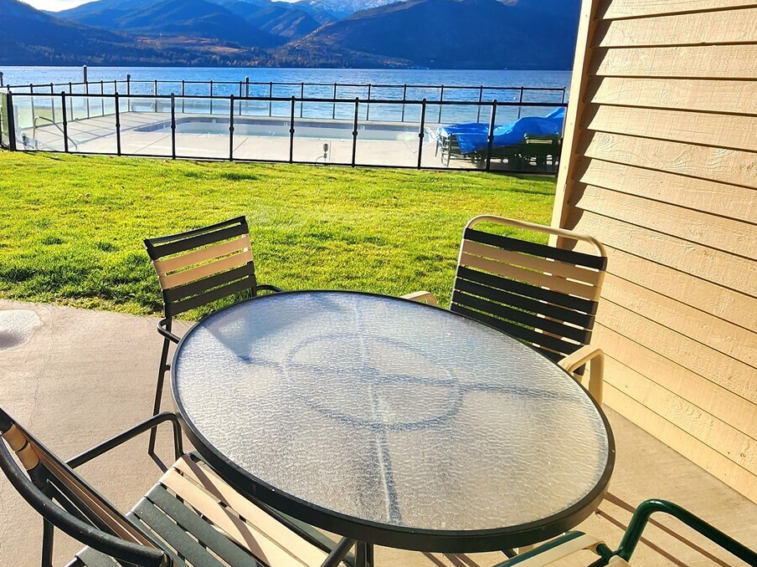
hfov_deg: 70.3
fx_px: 503
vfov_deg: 57.1
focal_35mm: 23
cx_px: 215
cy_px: 174
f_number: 2.2
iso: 50
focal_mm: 2.2
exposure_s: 1/2000
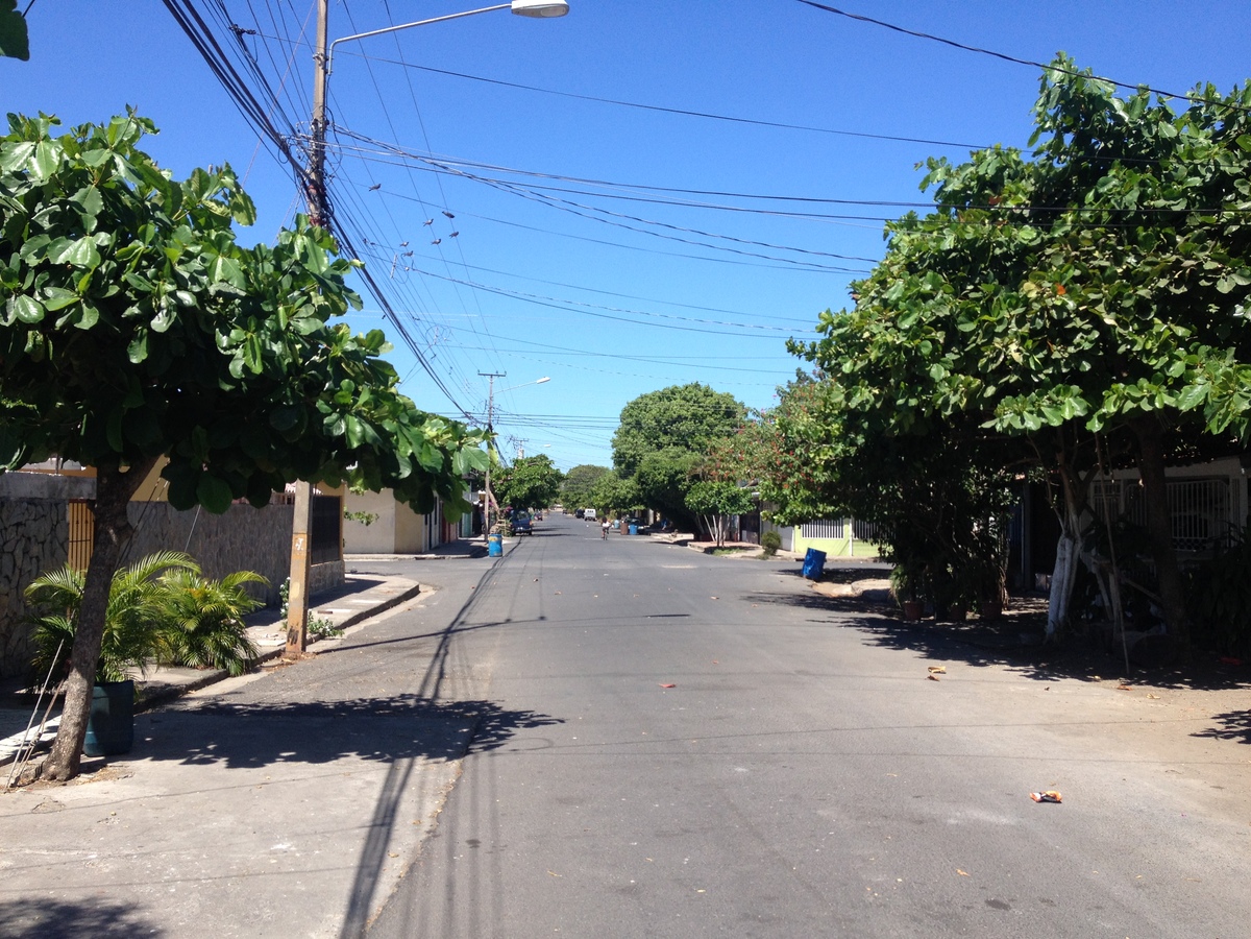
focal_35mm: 35
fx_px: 1265
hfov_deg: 52.6
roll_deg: -0.1
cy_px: 470
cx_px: 626
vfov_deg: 40.7
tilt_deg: -0.7
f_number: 2.4
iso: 50
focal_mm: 4.28
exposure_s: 1/1104
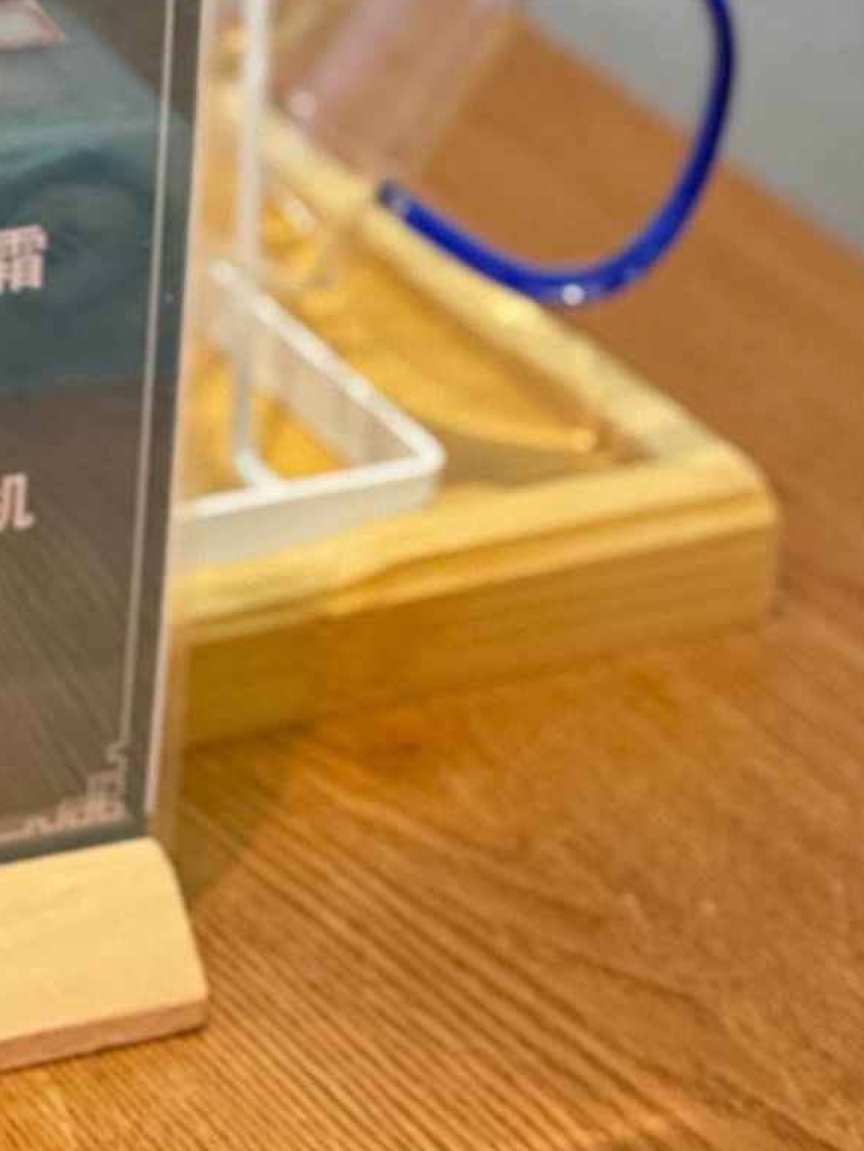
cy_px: -200
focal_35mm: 169
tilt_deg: -21.4
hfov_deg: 8.5
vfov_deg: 11.5
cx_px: -528
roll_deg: -1.0
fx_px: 5620
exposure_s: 1/25
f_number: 1.78
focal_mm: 6.76
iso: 640
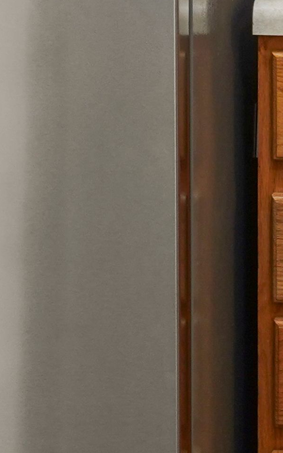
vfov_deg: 10.8
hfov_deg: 7.0
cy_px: -435
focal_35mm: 178
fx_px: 2197
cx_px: 634
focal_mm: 28
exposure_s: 1/6
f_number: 11
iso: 640
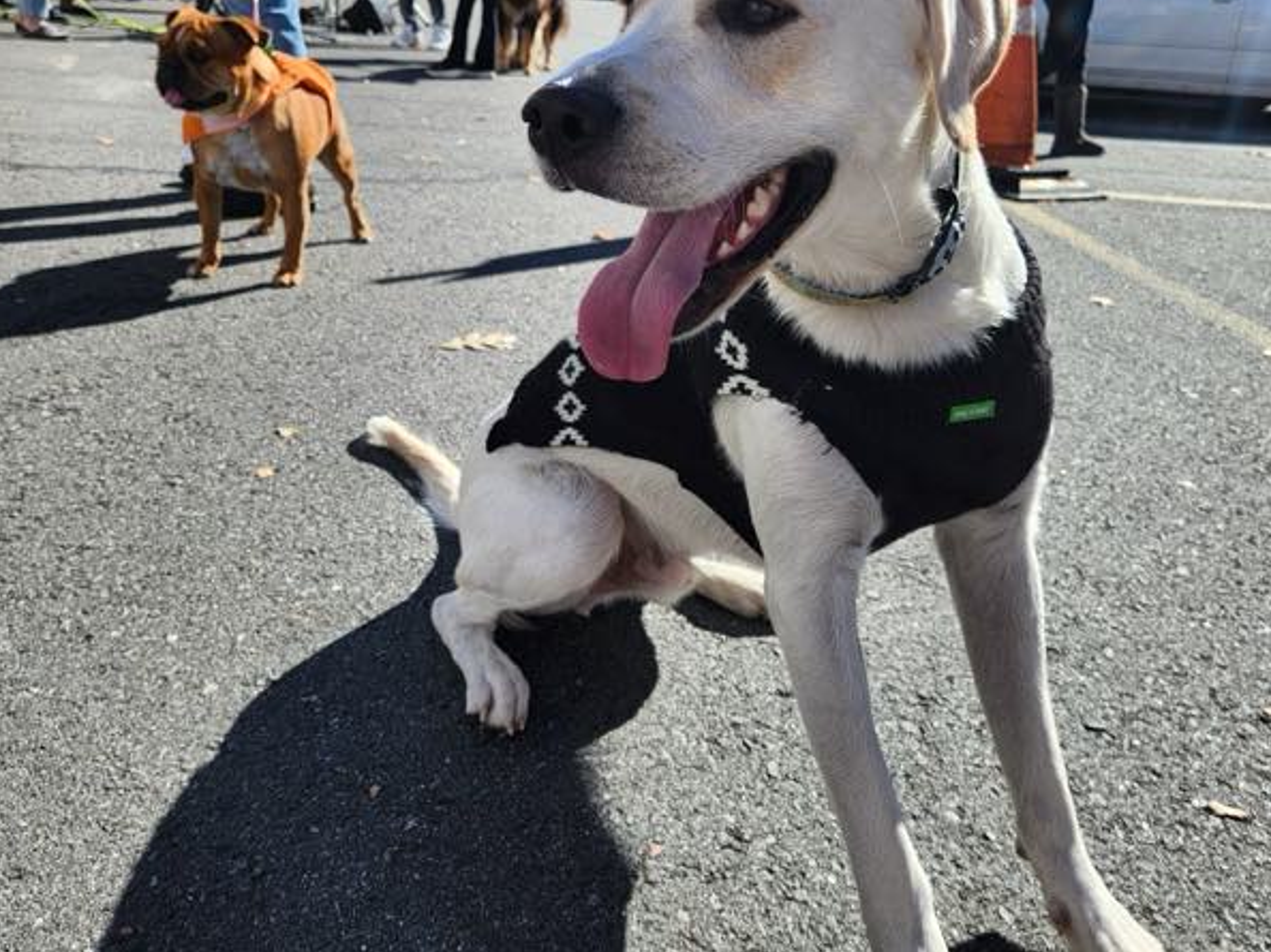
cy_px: 332
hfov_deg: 58.4
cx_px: 661
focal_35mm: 31
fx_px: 1138
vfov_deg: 44.9
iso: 20
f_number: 1.8
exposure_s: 1/1238
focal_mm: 5.4
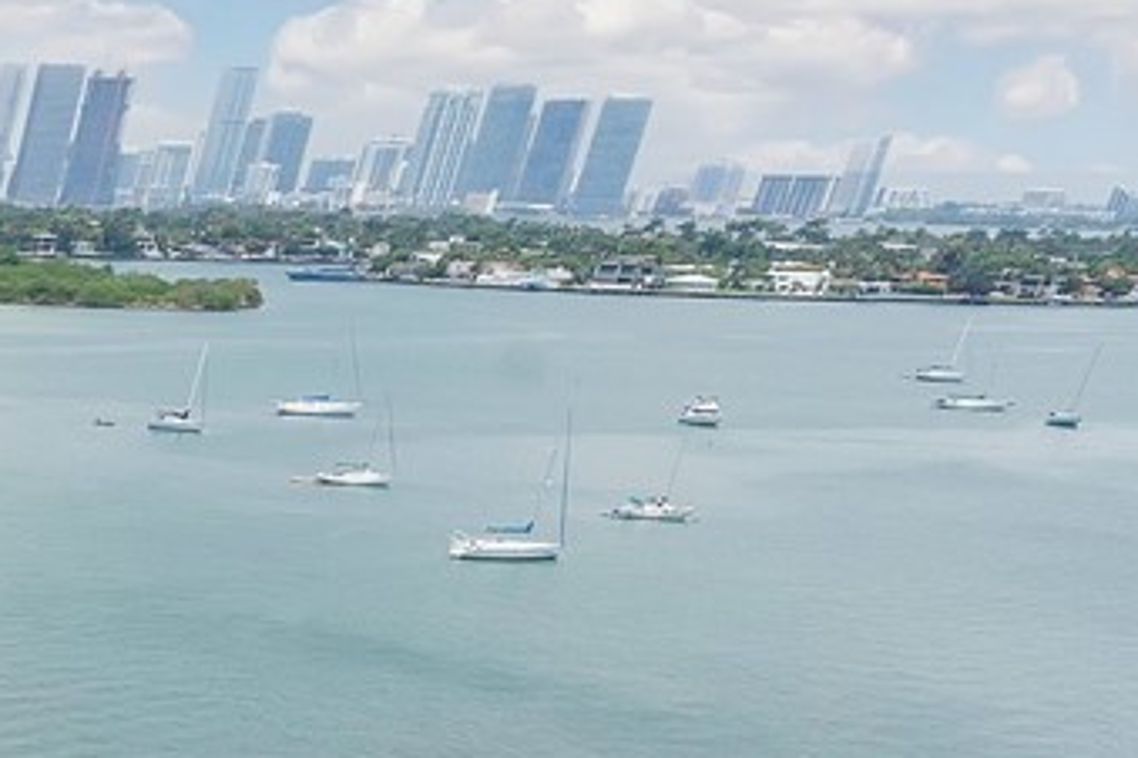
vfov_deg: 13.9
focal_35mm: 73
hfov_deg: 17.0
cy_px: 1754
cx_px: -1326
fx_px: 2307
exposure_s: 1/200
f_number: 10
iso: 100
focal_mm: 14.6
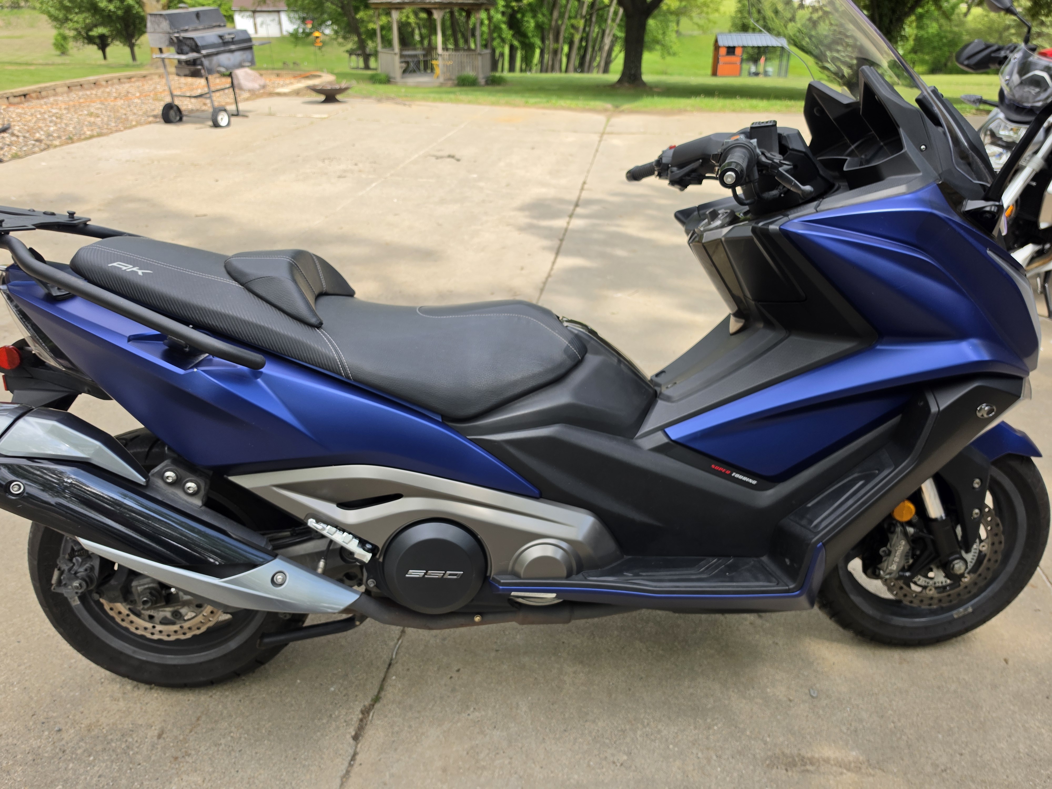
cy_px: 394
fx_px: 699
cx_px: 526
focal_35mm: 23
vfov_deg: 58.9
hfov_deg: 73.9
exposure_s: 1/3067
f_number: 1.4
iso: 64
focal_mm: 6.5
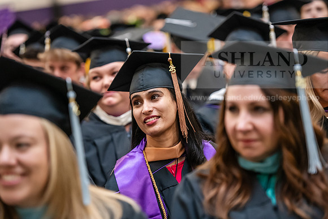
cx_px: 164
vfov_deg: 10.2
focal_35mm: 135
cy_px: 110
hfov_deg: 15.2
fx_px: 1230
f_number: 3.2
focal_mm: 135
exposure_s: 1/200
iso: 3200
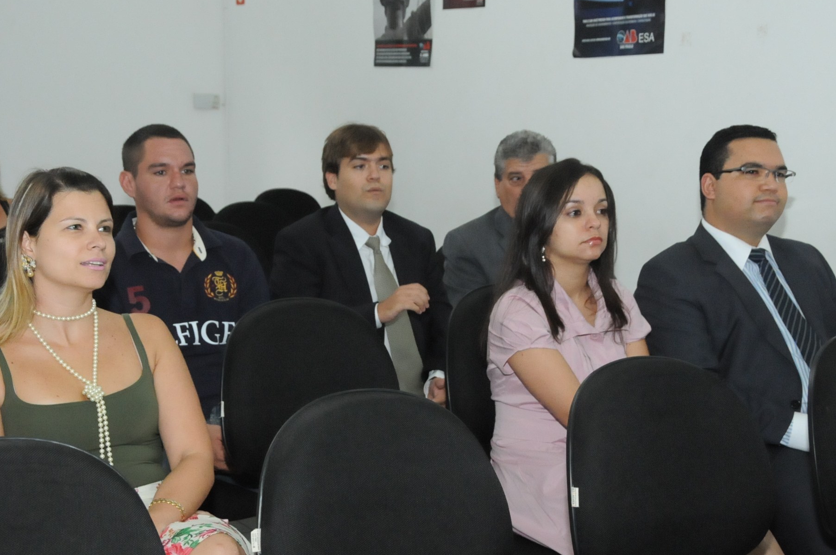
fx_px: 1322
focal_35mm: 57
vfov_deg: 23.7
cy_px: 289
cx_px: 378
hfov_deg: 35.1
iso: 3200
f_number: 7.1
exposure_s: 1/250
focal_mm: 32
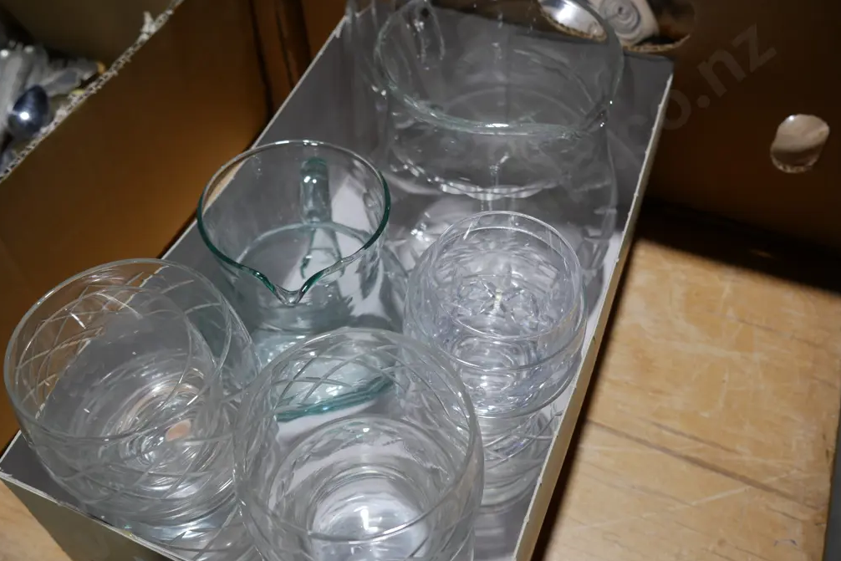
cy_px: 295
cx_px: 423
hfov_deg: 53.1
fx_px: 841
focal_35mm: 36
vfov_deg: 36.9
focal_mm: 17
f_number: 4.5
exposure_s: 1/80
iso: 200
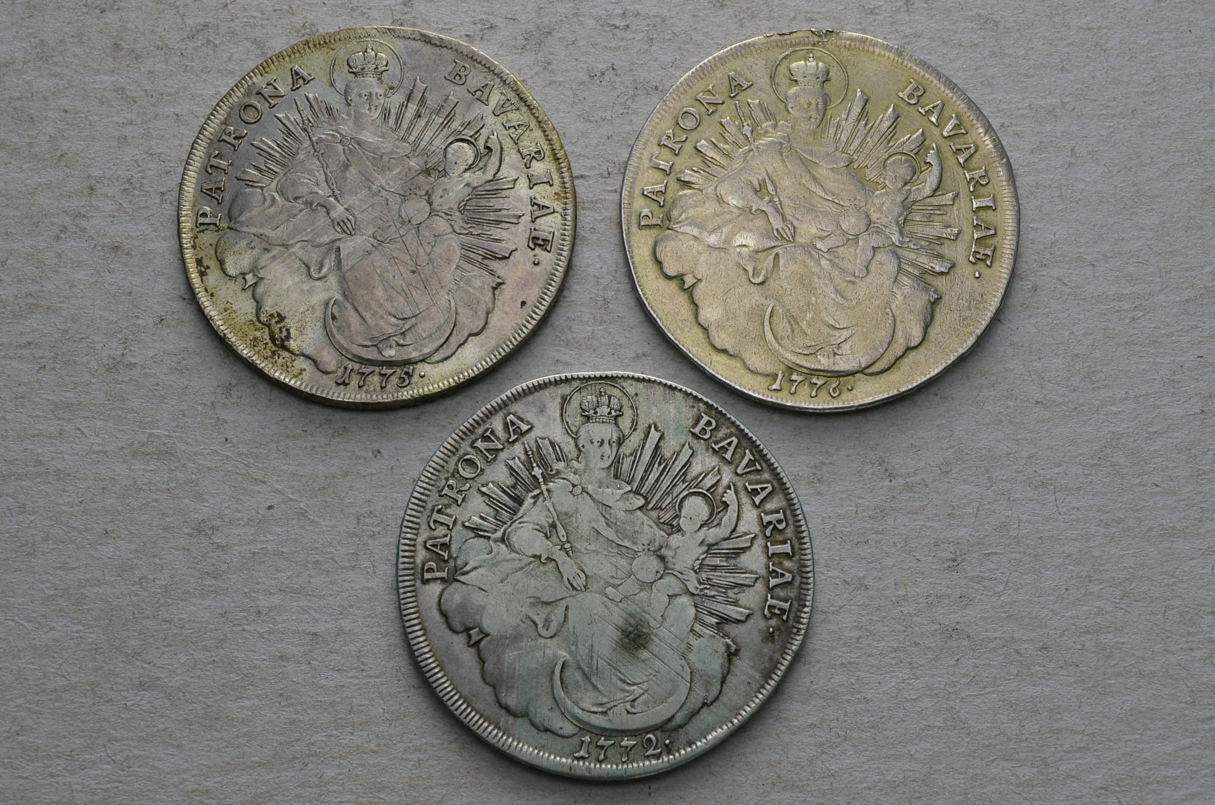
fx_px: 1819
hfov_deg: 36.9
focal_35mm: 54
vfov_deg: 25.0
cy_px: 402
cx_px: 608
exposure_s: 1/200
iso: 400
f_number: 14
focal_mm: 36
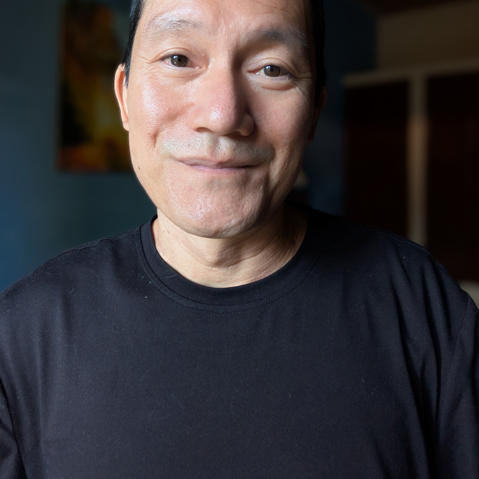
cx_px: 241
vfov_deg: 54.5
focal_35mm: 29
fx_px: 454
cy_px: 159
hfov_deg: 55.6
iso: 111
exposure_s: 1/15
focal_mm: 2.51
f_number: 2
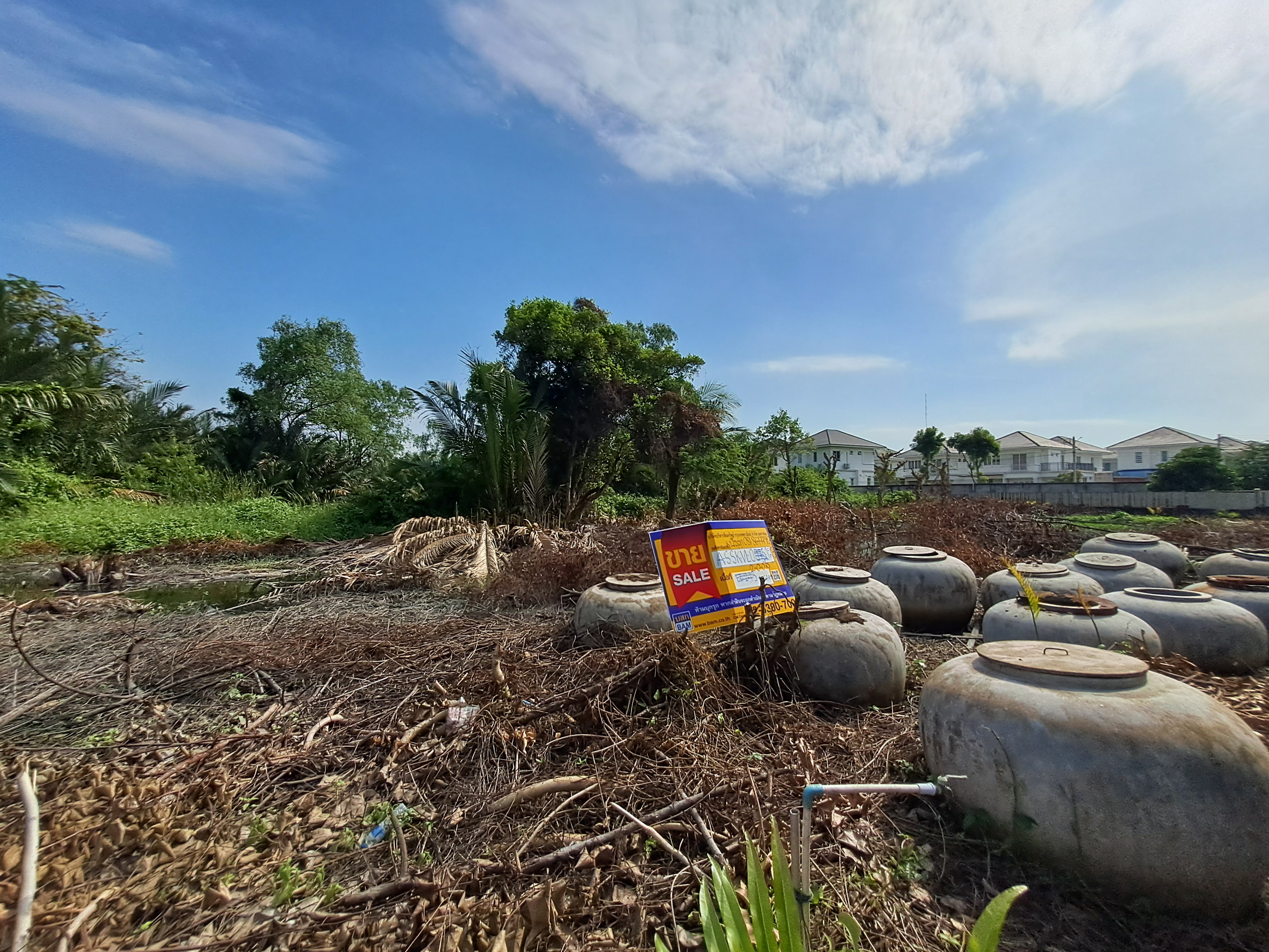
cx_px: 634
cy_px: 476
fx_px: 477
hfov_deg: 106.2
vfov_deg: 89.9
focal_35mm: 13
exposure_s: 1/5464
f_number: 2.2
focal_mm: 1.42
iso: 40
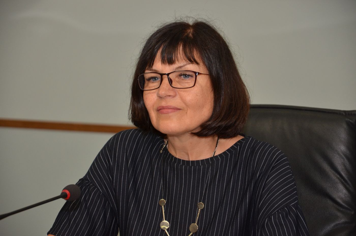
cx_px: 178
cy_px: 118
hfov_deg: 13.1
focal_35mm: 158
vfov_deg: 8.7
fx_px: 1554
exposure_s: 1/250
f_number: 5.6
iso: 500
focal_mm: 105
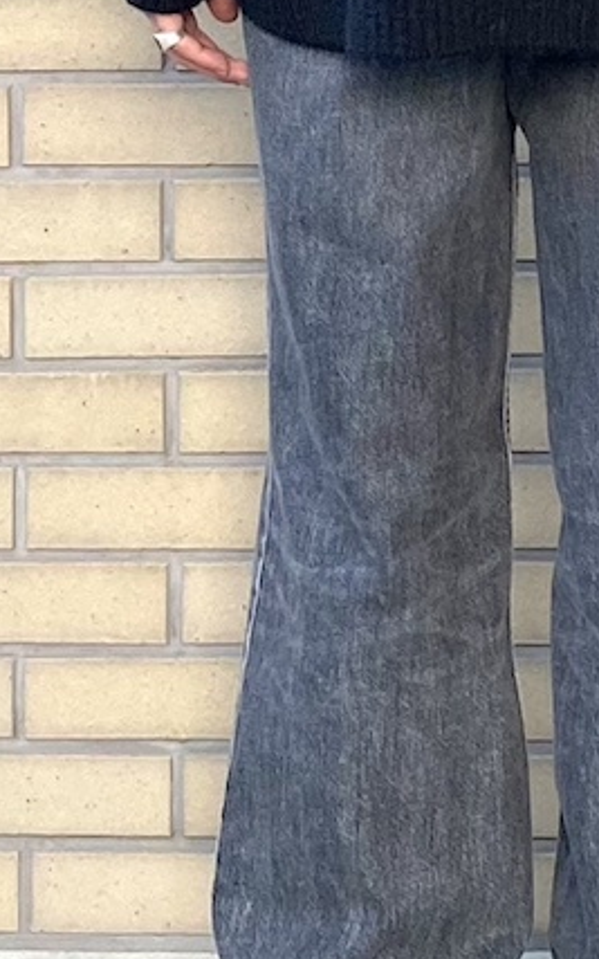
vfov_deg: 36.9
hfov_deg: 23.1
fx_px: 1436
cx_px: 512
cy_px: 466
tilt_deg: -1.2
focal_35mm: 55
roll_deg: +0.8
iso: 200
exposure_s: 1/60
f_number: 1.8
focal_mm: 4.25
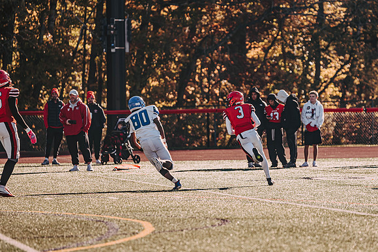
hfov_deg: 8.0
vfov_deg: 5.3
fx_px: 2703
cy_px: 126
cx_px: 243
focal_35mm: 257
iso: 250
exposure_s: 1/2000
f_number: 3.2
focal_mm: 200
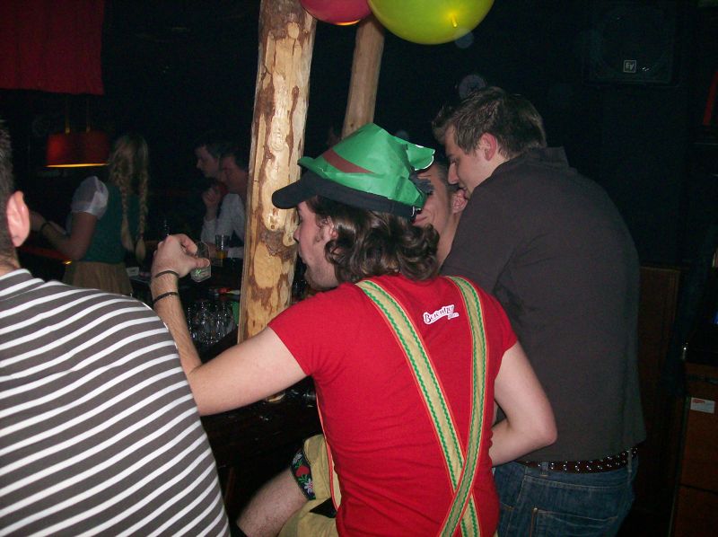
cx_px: 359
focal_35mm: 36
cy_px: 268
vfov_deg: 39.6
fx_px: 746
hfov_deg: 51.4
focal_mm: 6
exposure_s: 1/64
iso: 140
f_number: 2.7
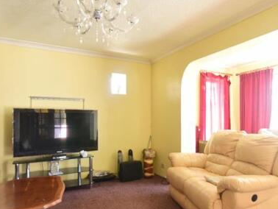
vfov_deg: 54.9
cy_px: 113
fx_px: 201
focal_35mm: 25
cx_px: 190
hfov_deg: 67.1
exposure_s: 1/10
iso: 320
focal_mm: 10
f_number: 5.6
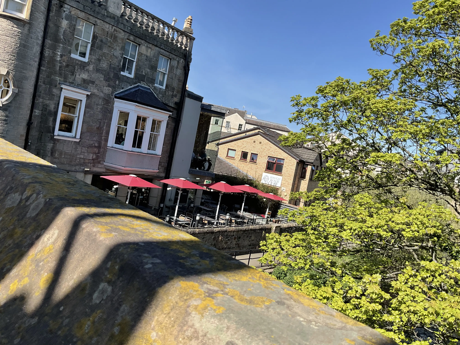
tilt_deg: -2.2
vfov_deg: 48.2
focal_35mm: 29
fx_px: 385
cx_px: 230
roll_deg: -10.7
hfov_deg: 61.7
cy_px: 172
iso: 16
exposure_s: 1/1250
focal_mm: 3
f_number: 1.8
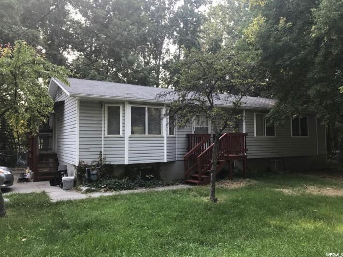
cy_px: 128
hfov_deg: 63.4
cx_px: 172
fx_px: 277
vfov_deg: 49.7
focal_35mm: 28
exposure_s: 1/360
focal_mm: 3.99
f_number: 1.8
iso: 20
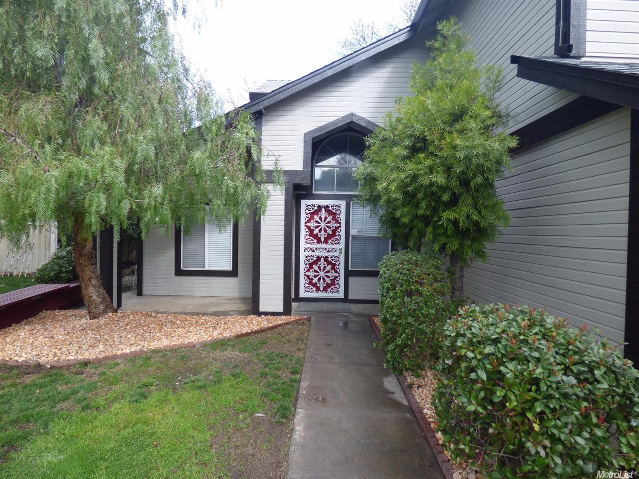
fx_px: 369
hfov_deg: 81.8
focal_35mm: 20
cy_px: 240
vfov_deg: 65.9
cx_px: 320
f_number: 2.8
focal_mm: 3.58
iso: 100
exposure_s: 1/60
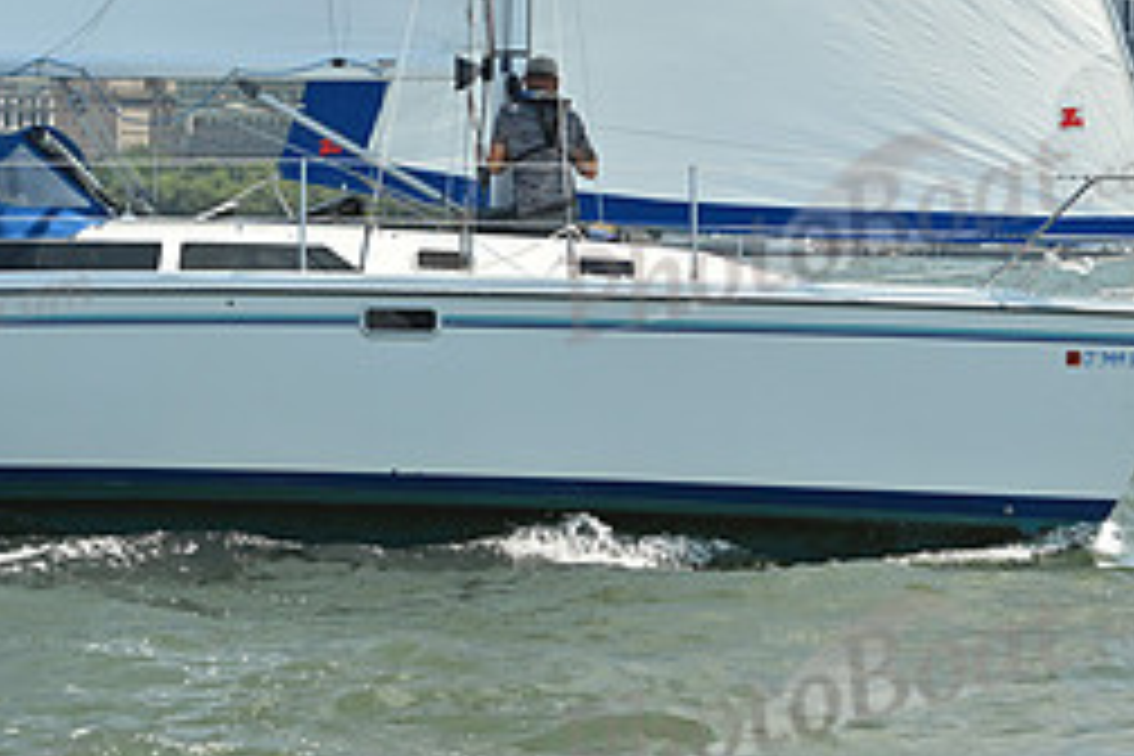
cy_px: 56
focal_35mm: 161
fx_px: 5071
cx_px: 328
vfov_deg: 8.5
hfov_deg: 12.7
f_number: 8
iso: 320
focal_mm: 70
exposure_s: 1/1250
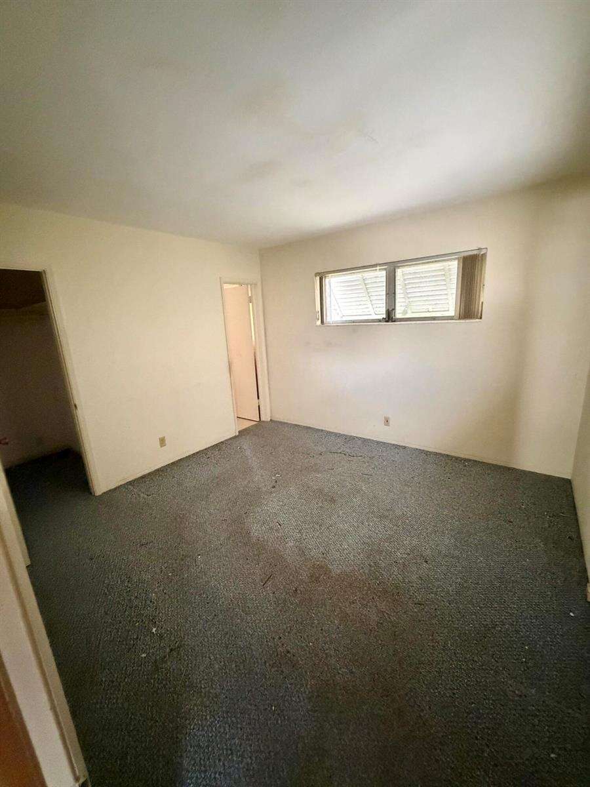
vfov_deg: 102.1
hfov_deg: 85.7
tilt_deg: -12.3
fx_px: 318
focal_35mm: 14
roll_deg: +3.2
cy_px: 394
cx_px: 295
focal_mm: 2.22
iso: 1250
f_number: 2.2
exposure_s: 1/59
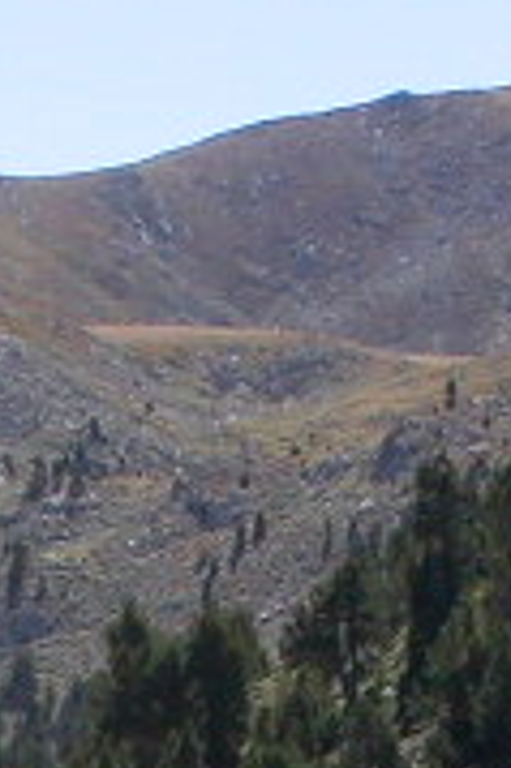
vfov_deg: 6.4
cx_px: 21
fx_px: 6719
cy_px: 1416
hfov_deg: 4.3
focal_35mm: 315
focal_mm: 11.1
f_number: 6.7
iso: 100
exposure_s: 1/244
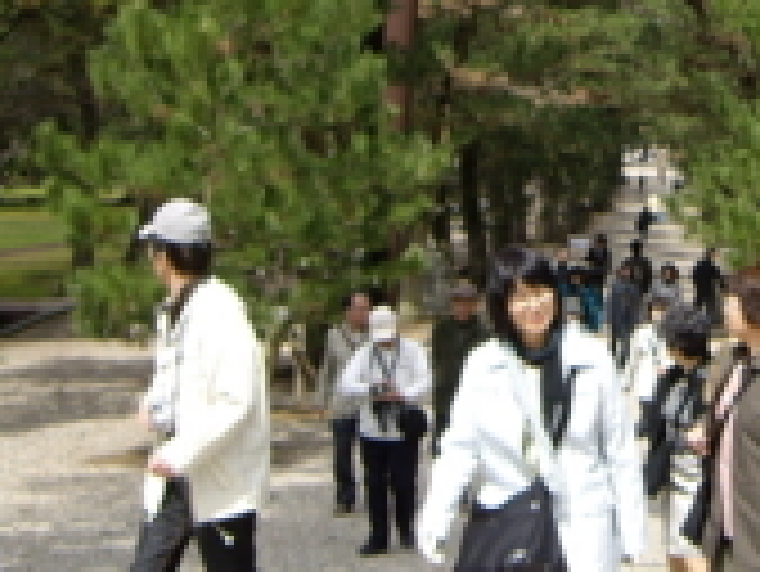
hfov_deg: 19.1
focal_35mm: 101
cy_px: -54
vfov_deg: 14.3
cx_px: 688
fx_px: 2219
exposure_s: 1/250
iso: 50
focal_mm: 6.2
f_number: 4.3
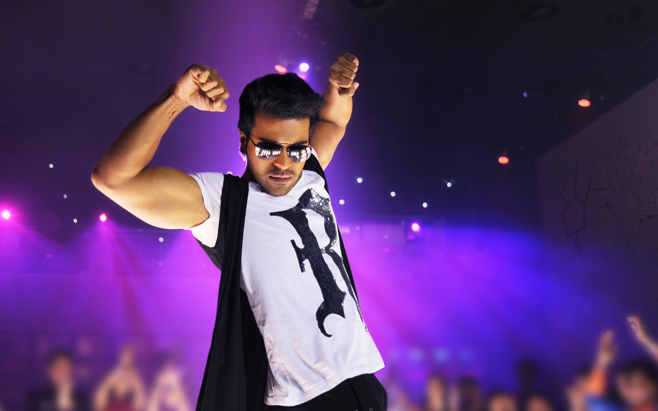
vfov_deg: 29.2
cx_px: 305
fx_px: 789
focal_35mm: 44
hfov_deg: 45.2
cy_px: 238
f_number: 3.2
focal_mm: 38
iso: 500
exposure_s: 1/100
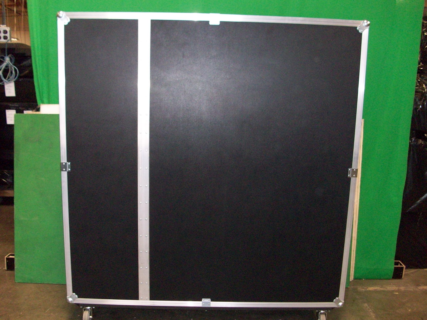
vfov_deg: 41.8
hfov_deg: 54.0
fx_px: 419
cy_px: 160
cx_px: 214
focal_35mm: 34
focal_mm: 5.7
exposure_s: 1/60
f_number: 2.8
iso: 200
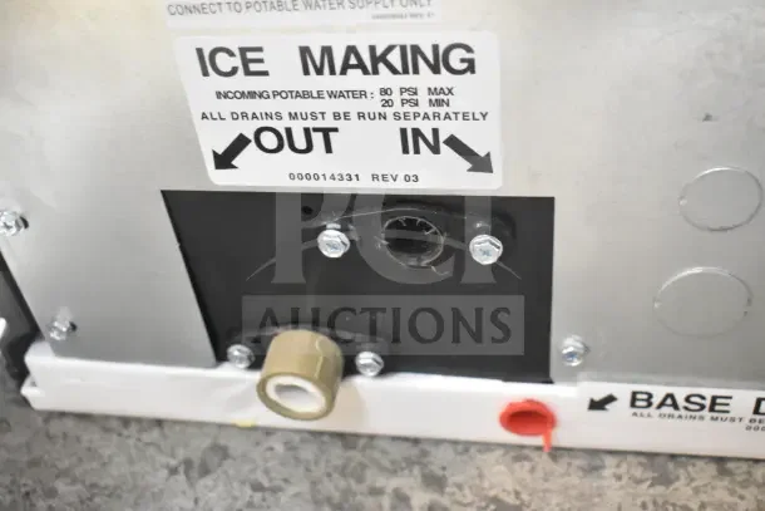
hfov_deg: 45.0
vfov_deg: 30.9
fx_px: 925
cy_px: 256
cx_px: 382
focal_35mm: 44
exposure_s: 1/50
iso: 9000
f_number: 4.2
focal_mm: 29
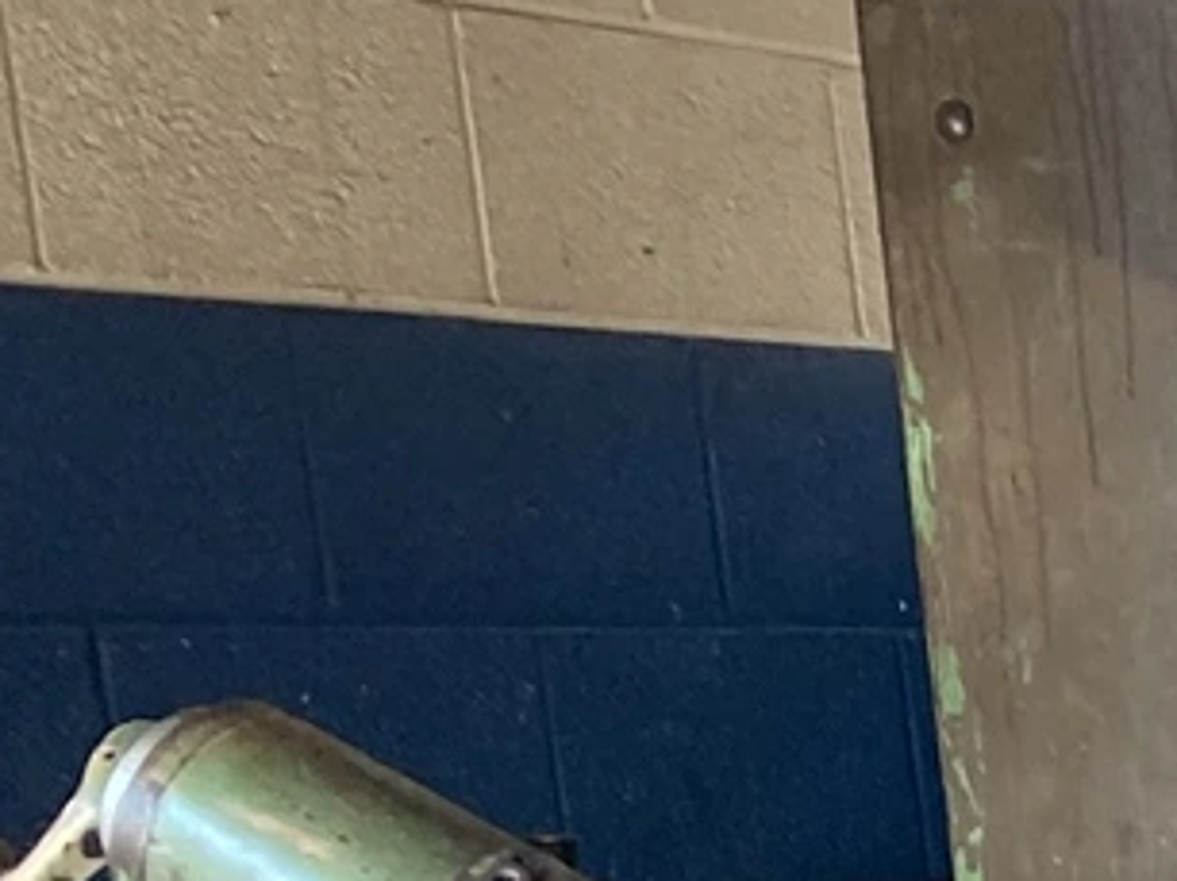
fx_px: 5776
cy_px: 1862
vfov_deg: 8.2
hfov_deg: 9.4
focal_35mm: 170
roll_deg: +3.7
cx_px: 3427
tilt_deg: -9.2
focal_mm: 4.25
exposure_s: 1/108
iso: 125
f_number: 1.8
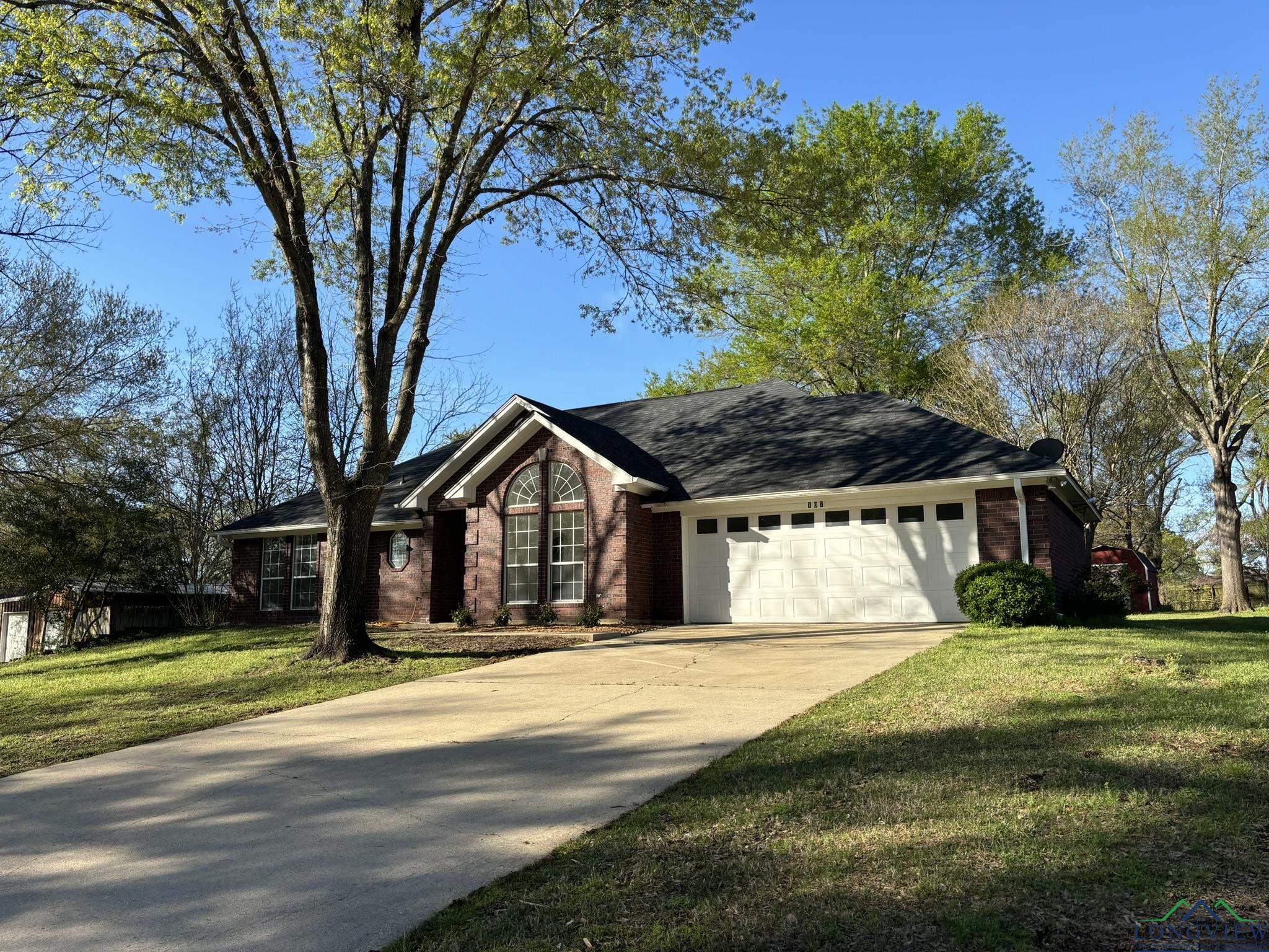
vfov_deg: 53.1
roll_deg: -0.4
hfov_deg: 67.3
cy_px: 476
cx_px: 634
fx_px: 953
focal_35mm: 26
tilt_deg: +8.5
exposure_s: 1/1590
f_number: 1.6
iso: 50
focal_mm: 5.96
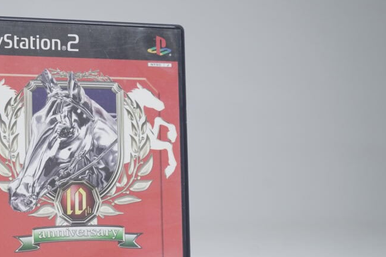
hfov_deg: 29.4
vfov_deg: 20.2
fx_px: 718
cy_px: 181
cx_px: 75
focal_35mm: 67
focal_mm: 36
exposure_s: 1/25
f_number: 5.6
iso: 640
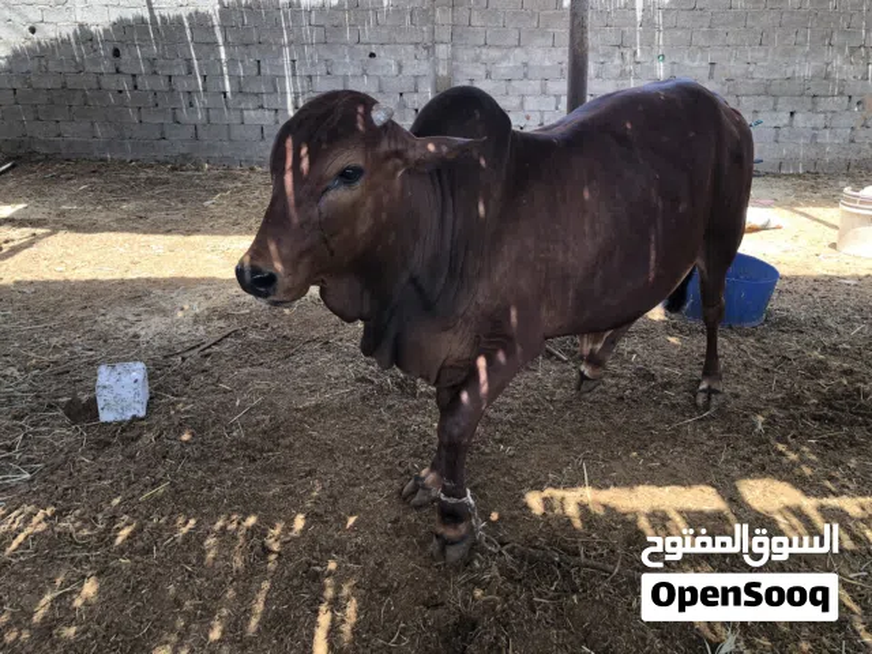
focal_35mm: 28
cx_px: 436
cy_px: 327
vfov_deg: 49.7
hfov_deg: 63.4
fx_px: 705
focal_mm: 3.99
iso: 32
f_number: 1.8
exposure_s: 1/120
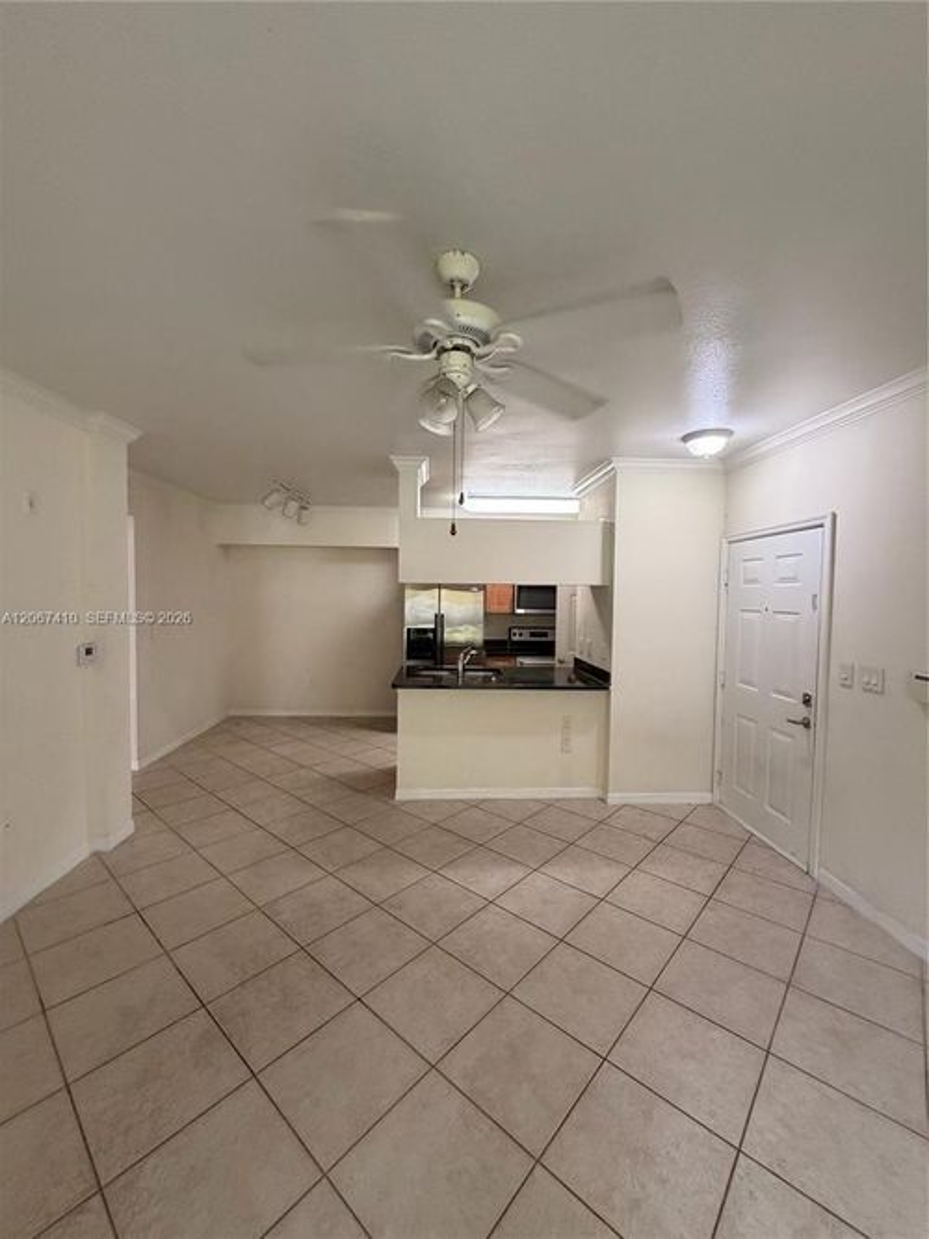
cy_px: 620
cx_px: 464
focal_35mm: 14
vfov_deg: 102.1
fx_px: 501
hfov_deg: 85.7
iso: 320
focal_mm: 2.22
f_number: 2.2
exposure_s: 1/60
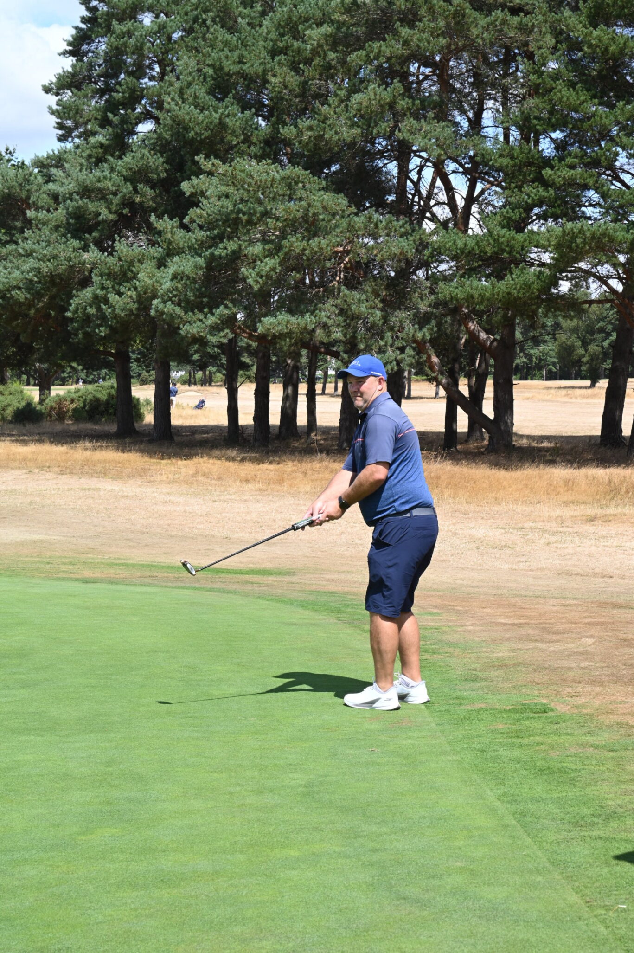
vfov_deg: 28.9
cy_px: 476
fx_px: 1851
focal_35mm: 70
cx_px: 317
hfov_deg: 19.4
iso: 200
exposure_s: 1/100
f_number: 16
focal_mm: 70
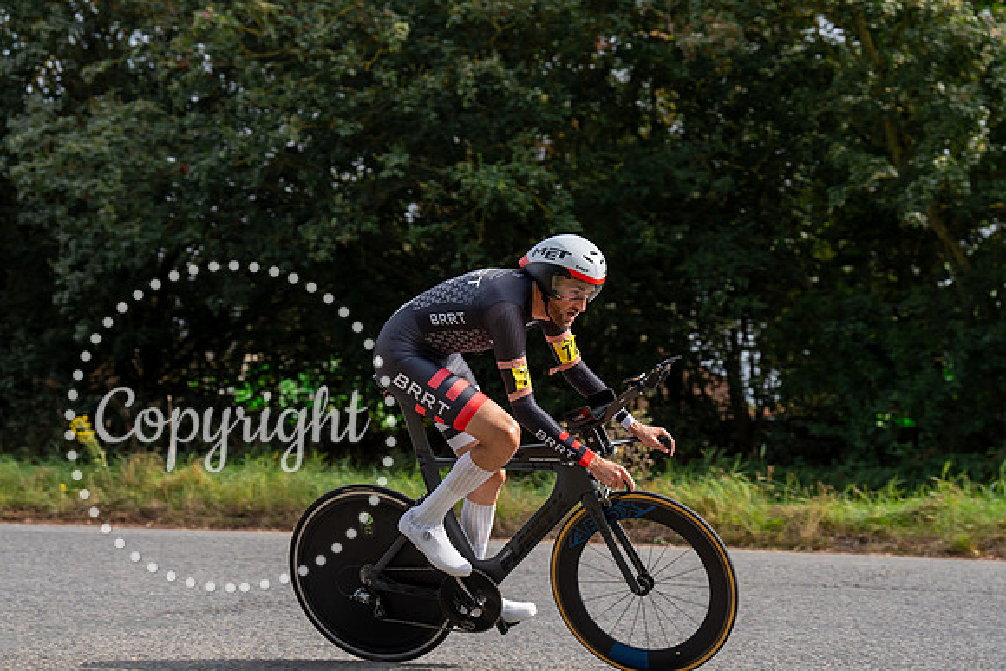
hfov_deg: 27.0
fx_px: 2096
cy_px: 336
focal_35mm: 75
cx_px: 503
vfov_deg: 18.2
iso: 125
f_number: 4
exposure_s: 1/1000
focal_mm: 75
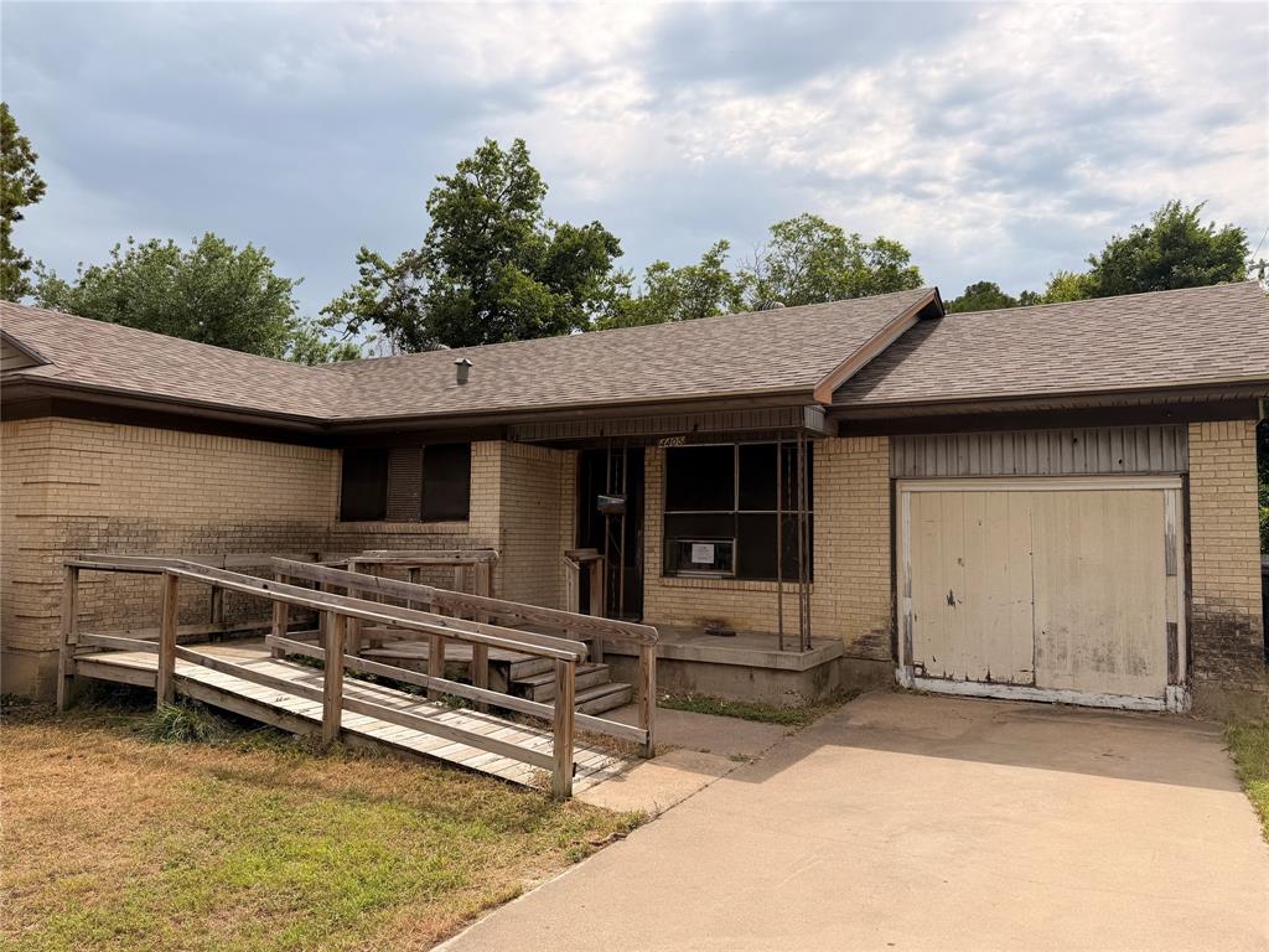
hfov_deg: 71.6
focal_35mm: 24
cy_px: 476
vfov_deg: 56.8
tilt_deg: +2.7
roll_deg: -0.4
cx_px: 634
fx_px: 880
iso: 80
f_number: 1.78
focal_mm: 6.76
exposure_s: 1/6711
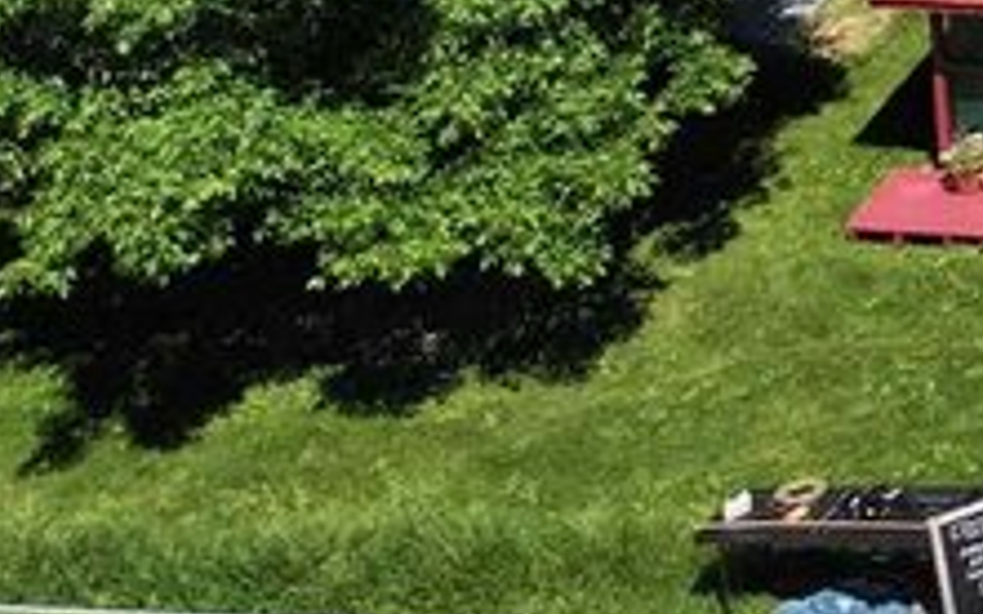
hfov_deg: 9.1
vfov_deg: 6.4
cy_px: -1308
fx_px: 4928
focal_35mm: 184
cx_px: 3007
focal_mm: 12.29
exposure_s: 1/240
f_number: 2.8
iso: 100
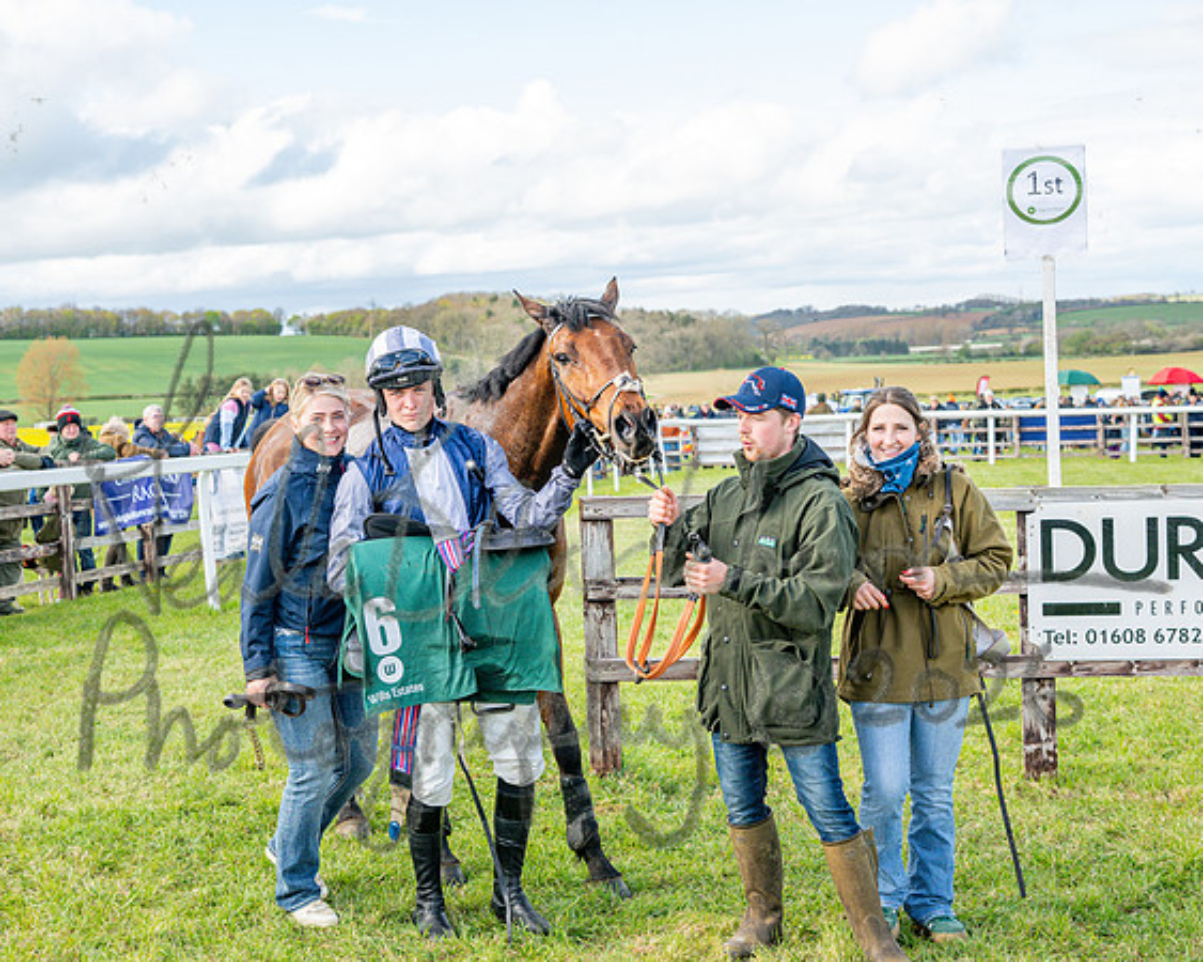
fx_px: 2048
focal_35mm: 58
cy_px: 497
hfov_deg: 32.7
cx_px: 528
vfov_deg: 26.4
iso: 400
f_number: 4.5
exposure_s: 1/800
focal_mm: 44
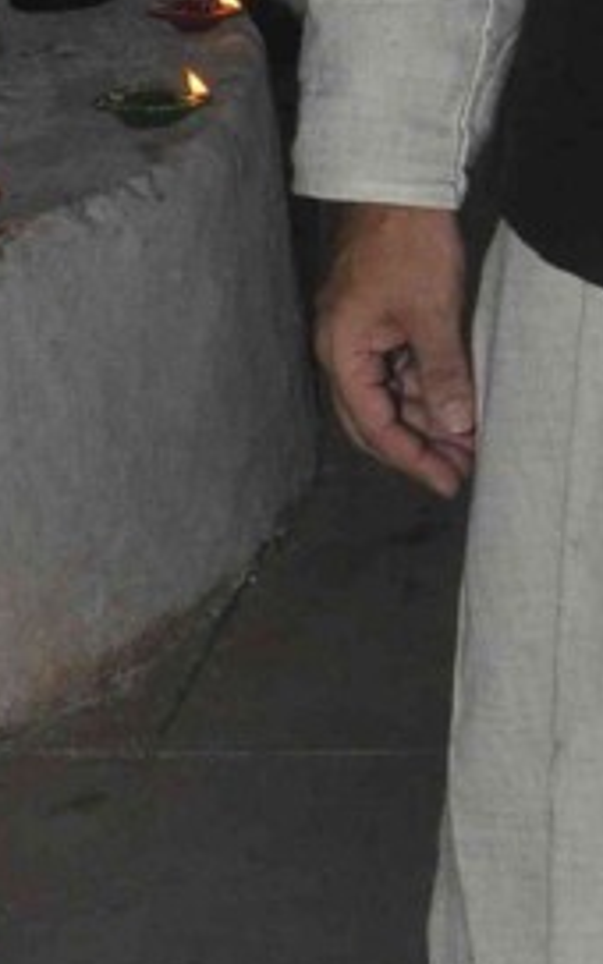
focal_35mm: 186
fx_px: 4891
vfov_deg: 11.2
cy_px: 138
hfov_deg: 6.7
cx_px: 1444
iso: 800
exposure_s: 1/200
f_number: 9
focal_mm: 22
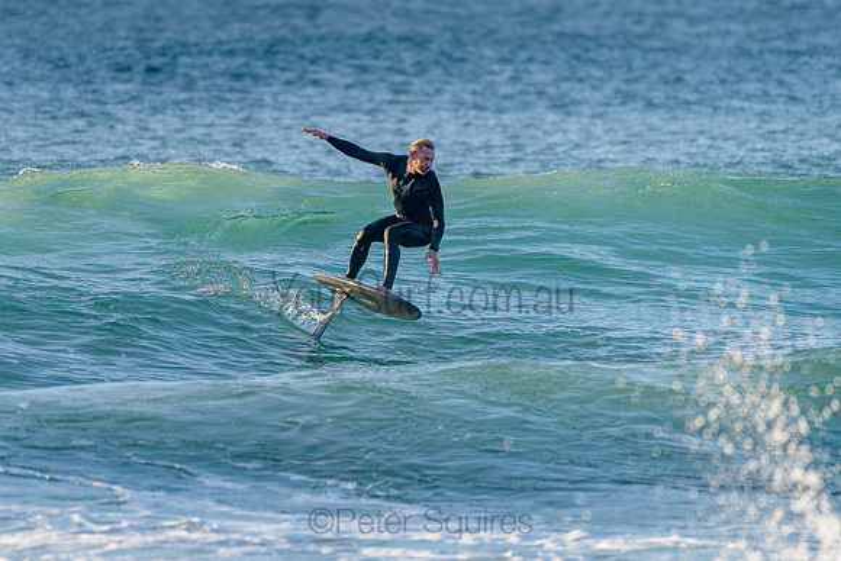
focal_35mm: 613
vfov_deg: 2.2
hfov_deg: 3.4
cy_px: 222
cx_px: 330
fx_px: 14326
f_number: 5.6
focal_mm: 500
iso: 640
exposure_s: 1/2000
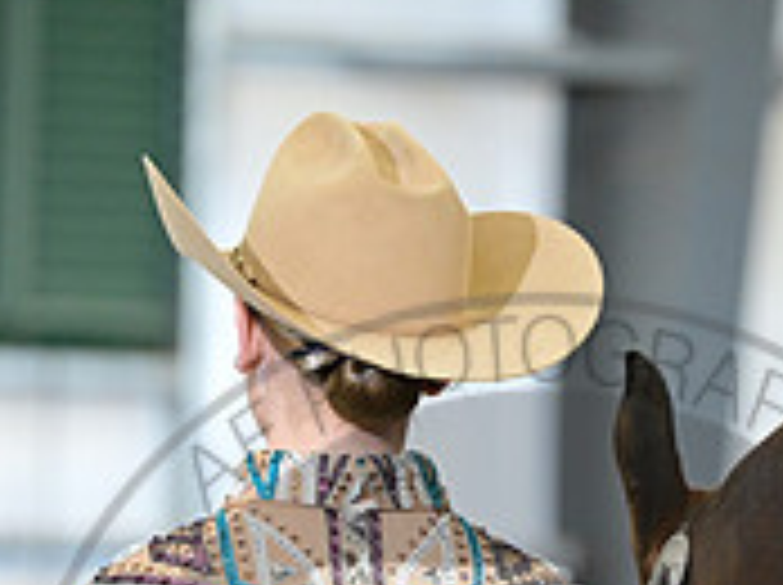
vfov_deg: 2.7
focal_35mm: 546
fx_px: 12333
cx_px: 540
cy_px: 803
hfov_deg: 3.6
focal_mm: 170
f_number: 5
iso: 2500
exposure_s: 1/200
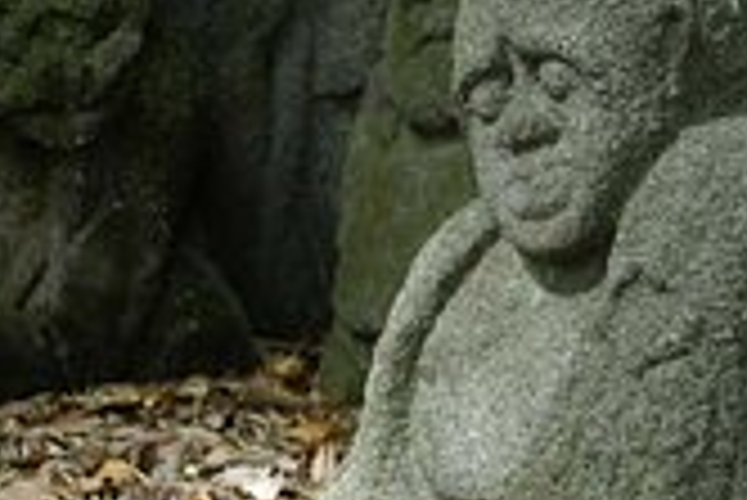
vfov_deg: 7.8
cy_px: 185
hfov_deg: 11.6
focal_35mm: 176
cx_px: 608
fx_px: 3655
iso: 200
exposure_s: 1/30
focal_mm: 38
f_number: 2.8
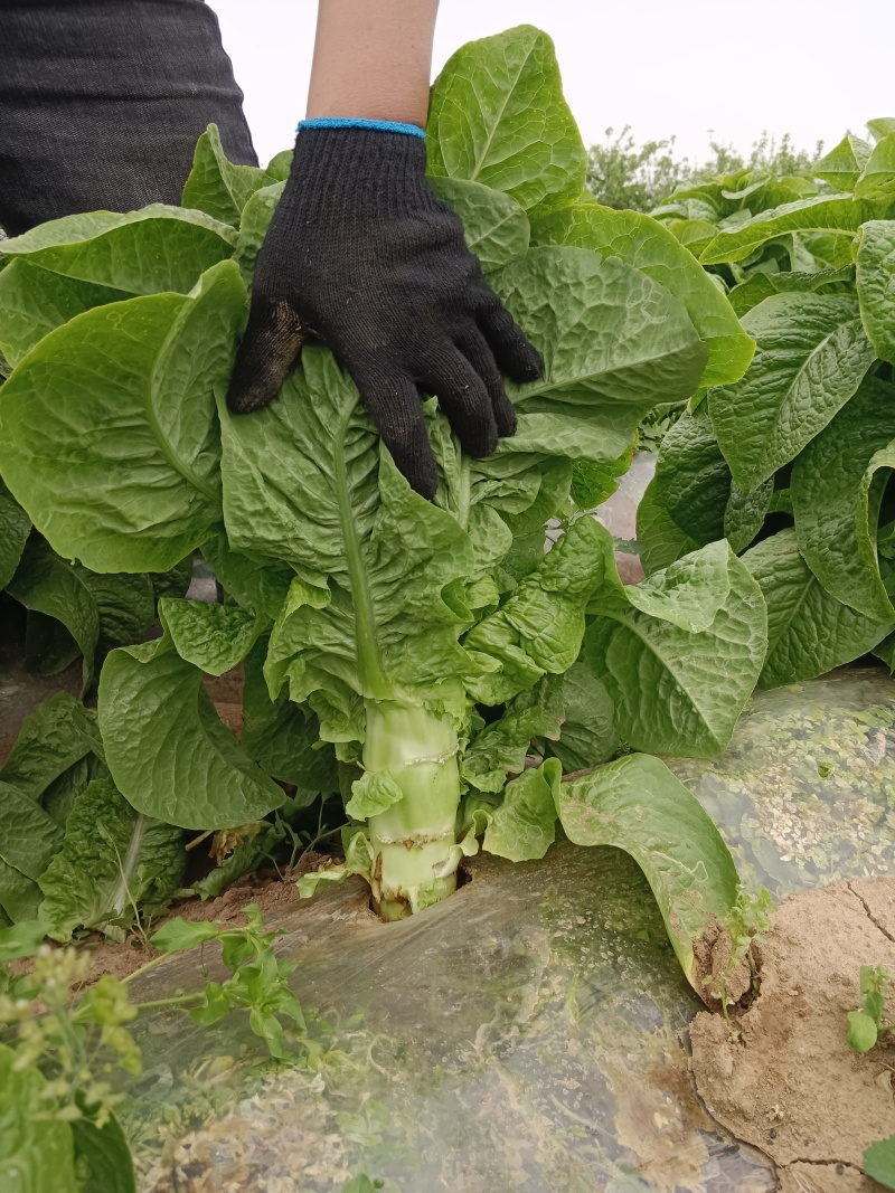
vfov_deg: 67.3
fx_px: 896
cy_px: 596
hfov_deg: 53.1
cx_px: 448
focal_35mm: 26
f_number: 1.8
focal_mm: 3.96
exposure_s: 1/275
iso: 100
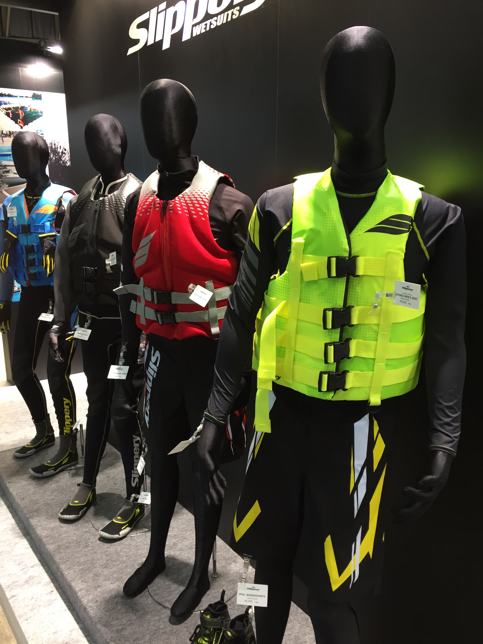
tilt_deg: -11.9
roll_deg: +0.9
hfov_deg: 48.2
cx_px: 242
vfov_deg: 61.7
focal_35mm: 29
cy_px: 322
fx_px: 540
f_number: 2.2
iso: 64
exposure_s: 1/30
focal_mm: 4.15
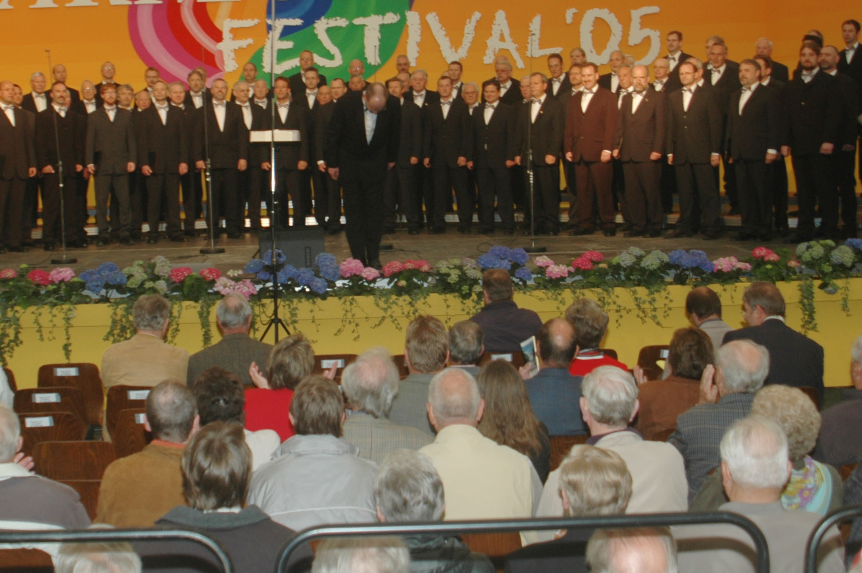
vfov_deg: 22.4
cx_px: 322
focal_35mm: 60
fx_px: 1435
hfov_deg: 33.3
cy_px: 169
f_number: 4
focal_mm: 28
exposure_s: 1/60
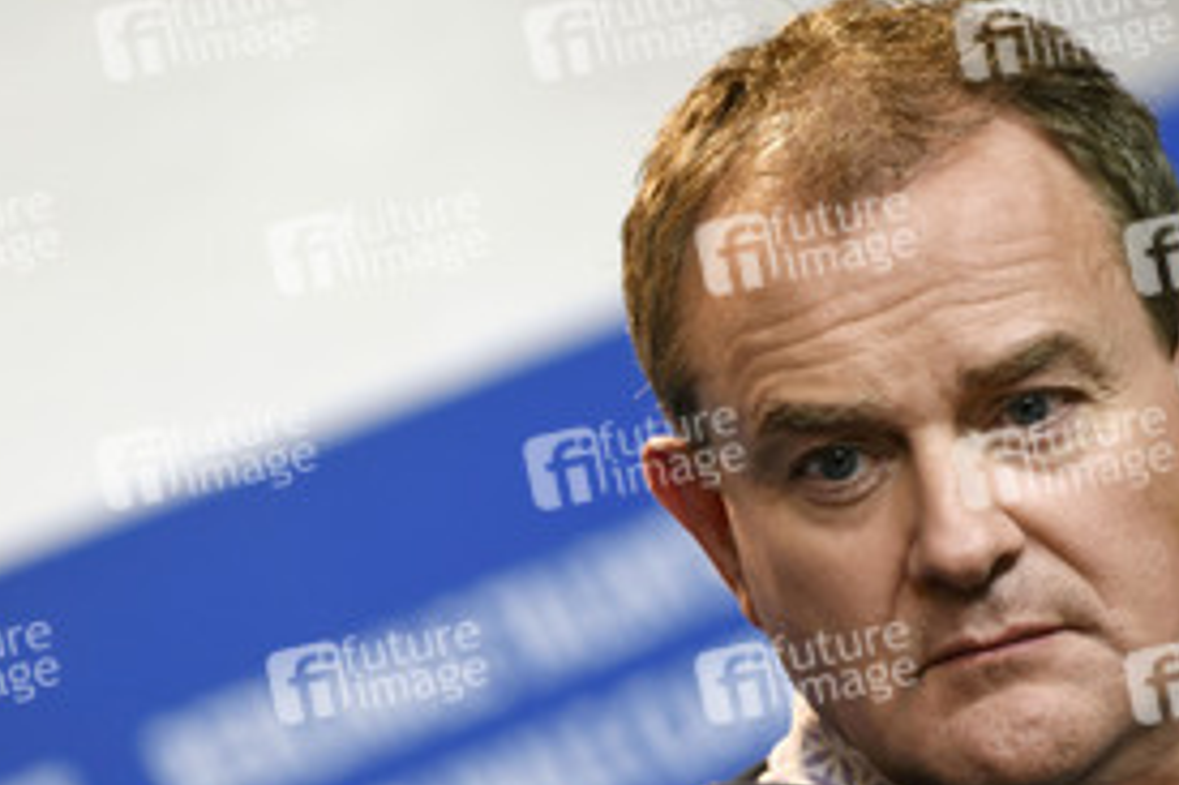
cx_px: 692
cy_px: 566
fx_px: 16103
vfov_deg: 2.8
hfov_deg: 4.2
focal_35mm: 492
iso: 800
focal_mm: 200
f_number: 3.5
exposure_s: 1/320
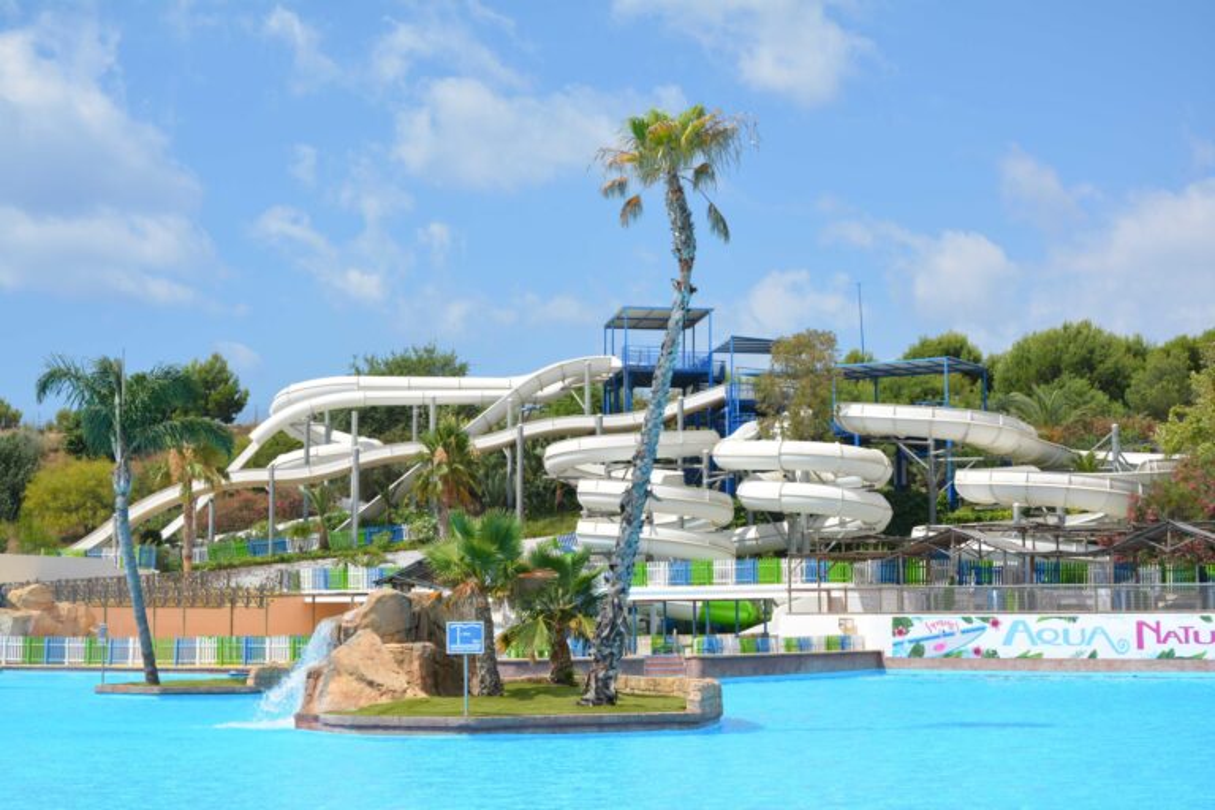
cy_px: 405
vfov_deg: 21.6
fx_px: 2126
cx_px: 608
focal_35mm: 63
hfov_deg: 31.9
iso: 100
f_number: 9
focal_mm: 42
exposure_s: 1/320
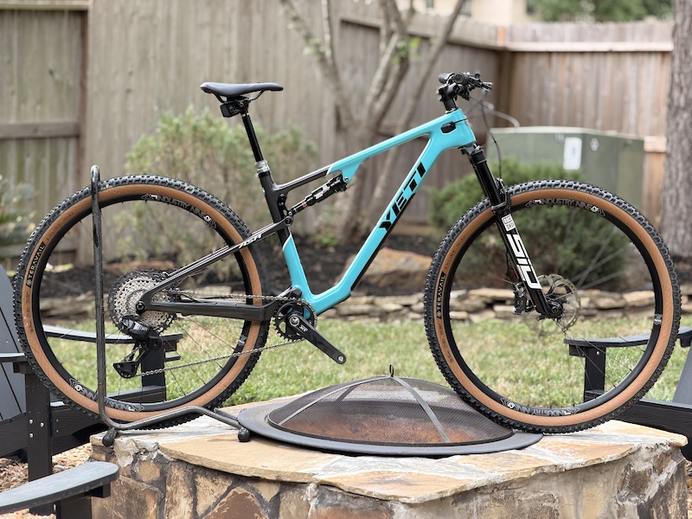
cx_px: 346
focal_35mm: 100
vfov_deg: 14.8
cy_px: 260
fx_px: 1999
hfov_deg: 19.6
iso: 50
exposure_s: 1/121
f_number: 2.8
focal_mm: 16.89
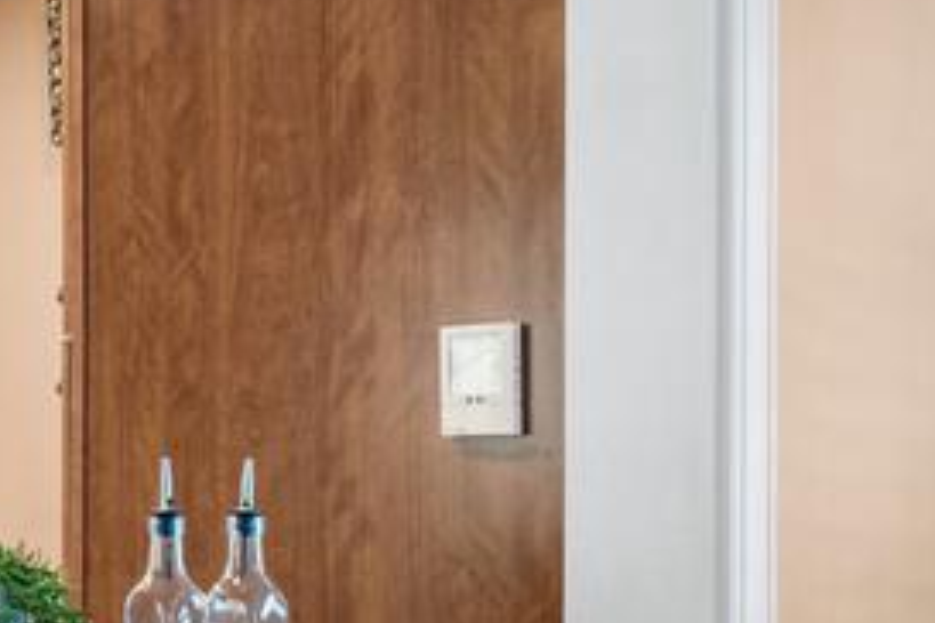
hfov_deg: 25.1
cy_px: 459
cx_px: -479
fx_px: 1558
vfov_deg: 22.4
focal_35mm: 60
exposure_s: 1/1.67
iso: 320
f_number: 6.3
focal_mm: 16
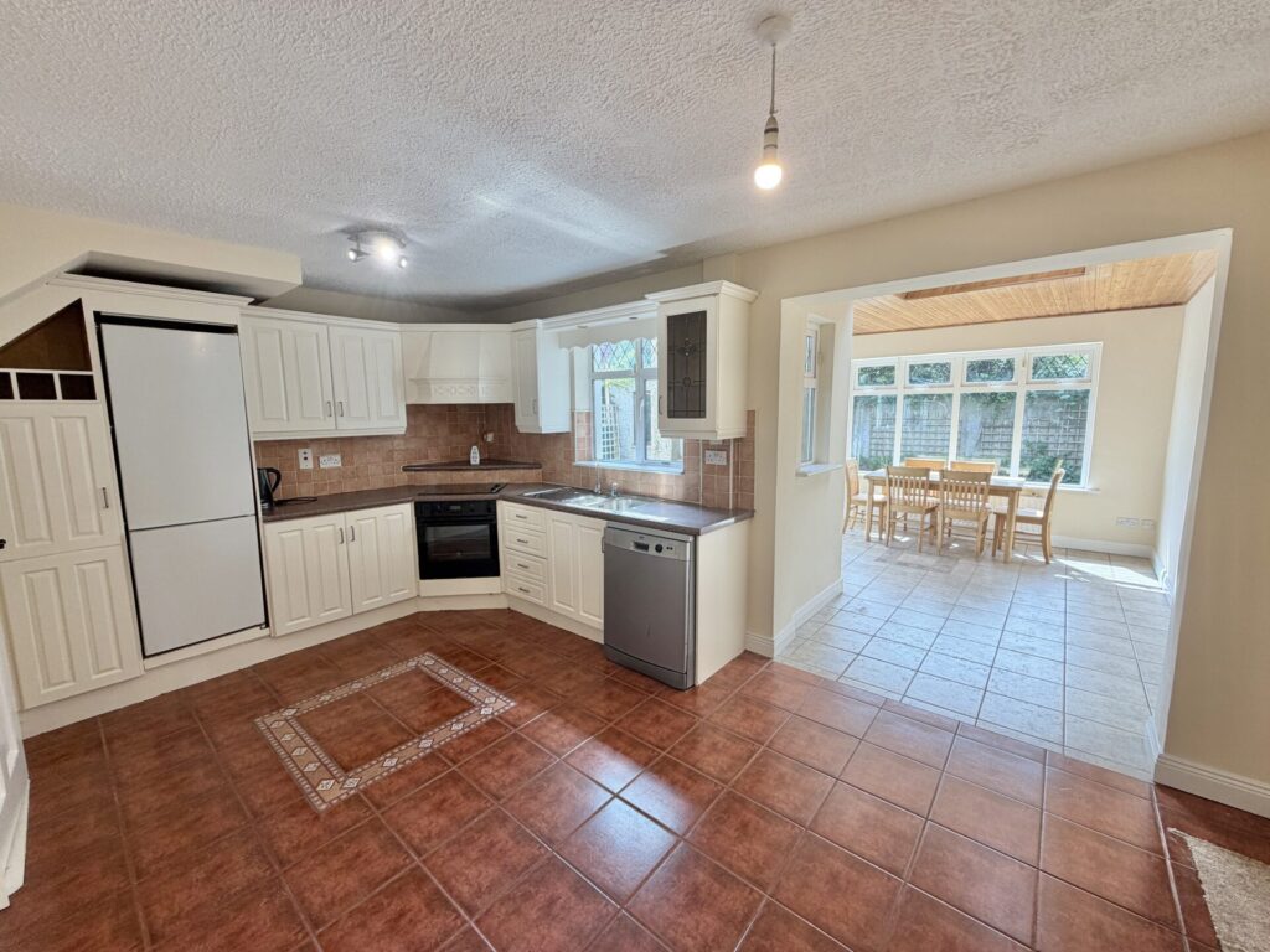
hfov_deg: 102.1
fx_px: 514
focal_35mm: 14
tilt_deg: -8.0
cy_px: 476
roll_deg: +0.5
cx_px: 635
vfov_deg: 85.7
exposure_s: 1/100
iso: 50
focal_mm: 2.22
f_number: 2.2
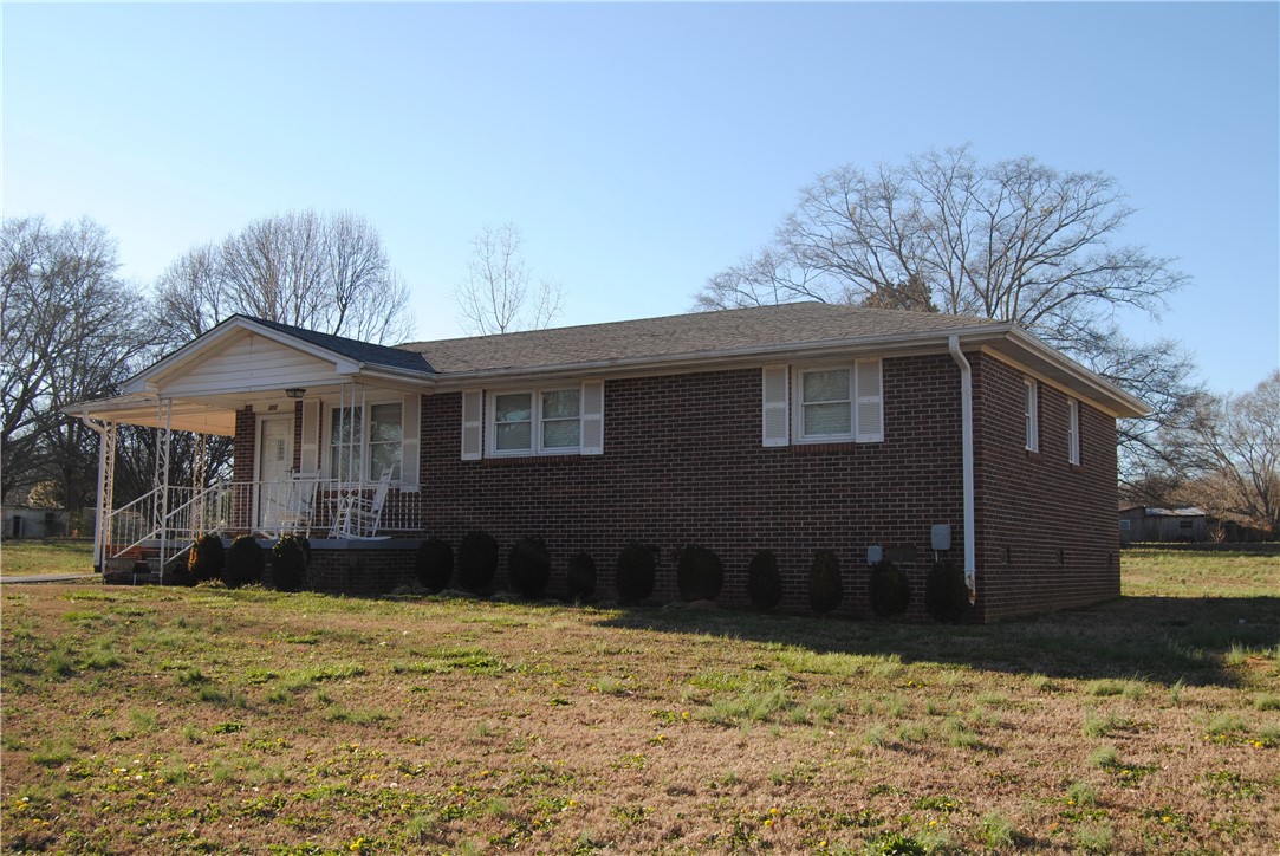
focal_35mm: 36
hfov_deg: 53.1
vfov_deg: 36.9
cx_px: 640
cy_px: 428
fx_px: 1281
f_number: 7.1
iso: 100
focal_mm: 24
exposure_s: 1/200
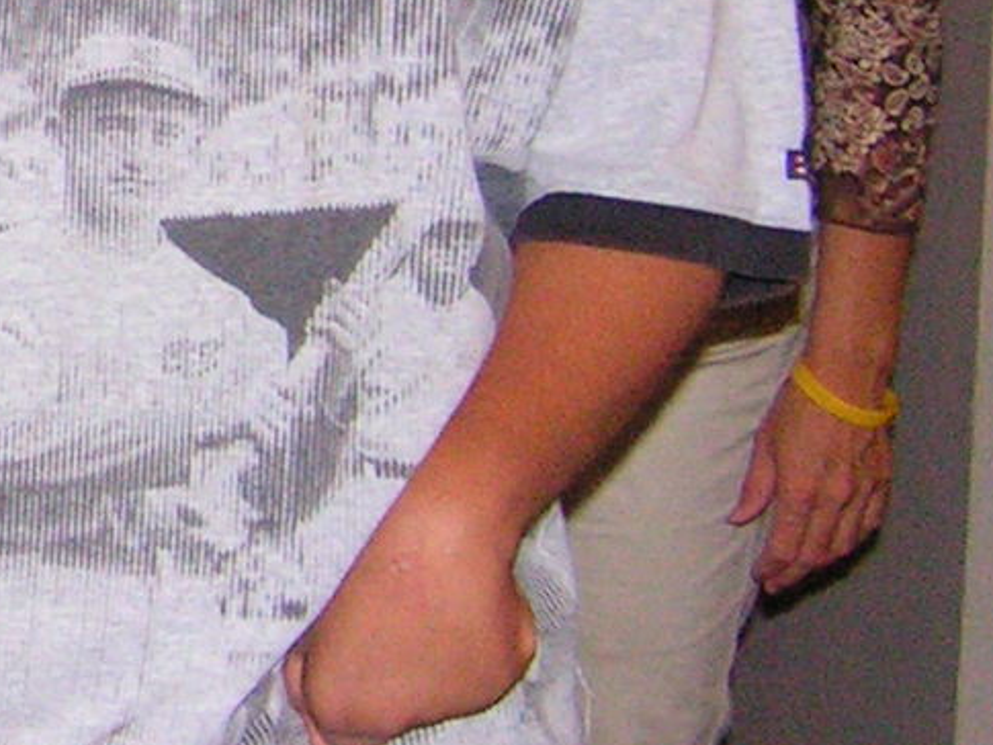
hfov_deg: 10.5
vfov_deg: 8.3
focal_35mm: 178
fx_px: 5107
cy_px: -68
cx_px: -745
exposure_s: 1/40
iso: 200
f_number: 2.8
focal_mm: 6.3
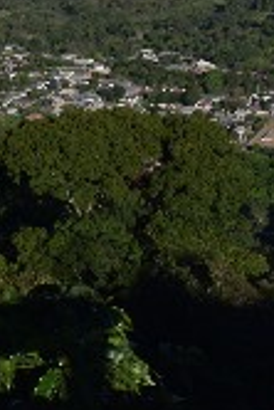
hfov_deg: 9.6
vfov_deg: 14.1
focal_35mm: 141
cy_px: -69
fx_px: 1606
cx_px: -35
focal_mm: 26
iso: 125
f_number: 20
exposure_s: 1/200
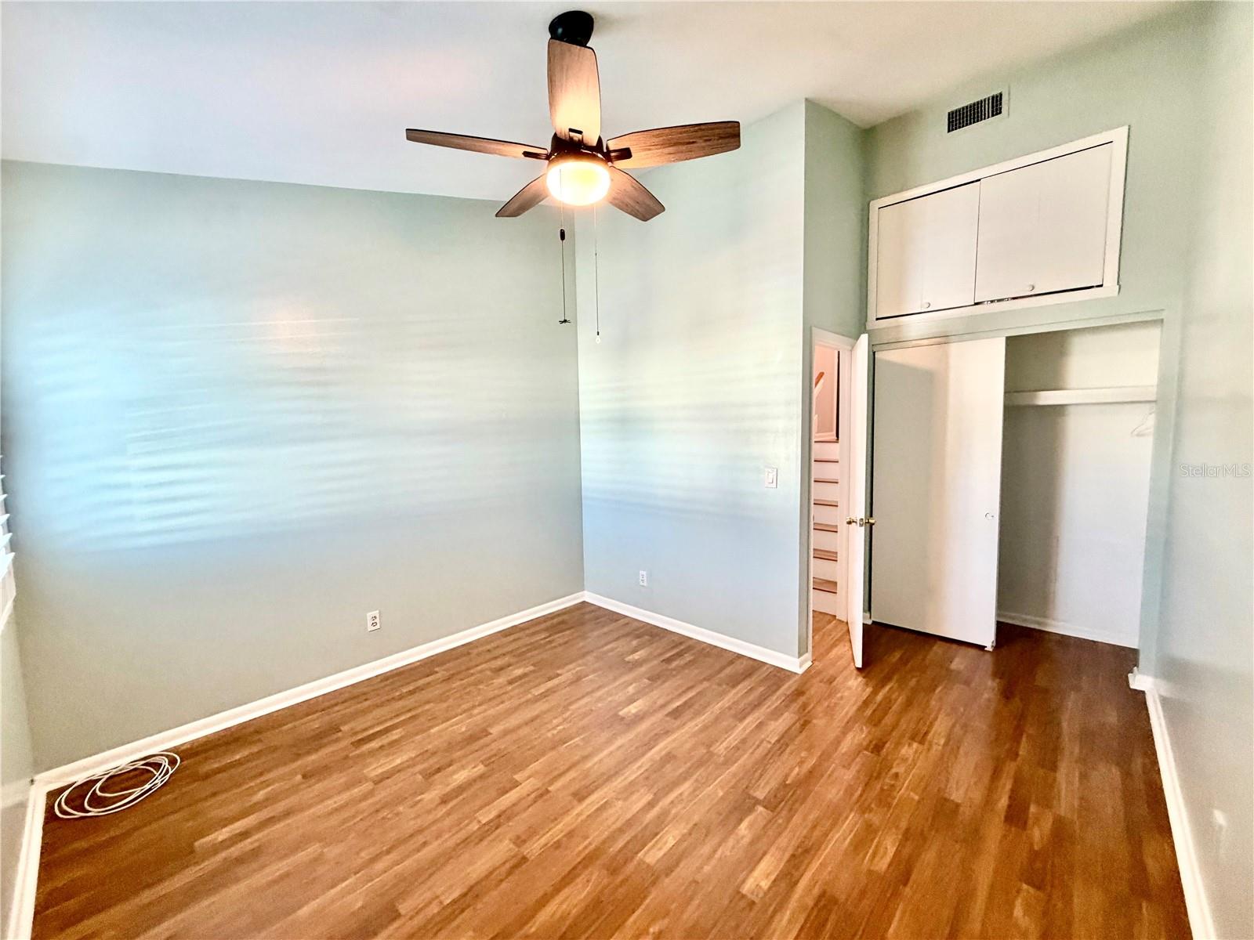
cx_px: 627
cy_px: 470
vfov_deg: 85.7
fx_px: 507
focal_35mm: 14
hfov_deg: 102.1
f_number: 2.2
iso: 320
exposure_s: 1/60
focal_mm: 2.22
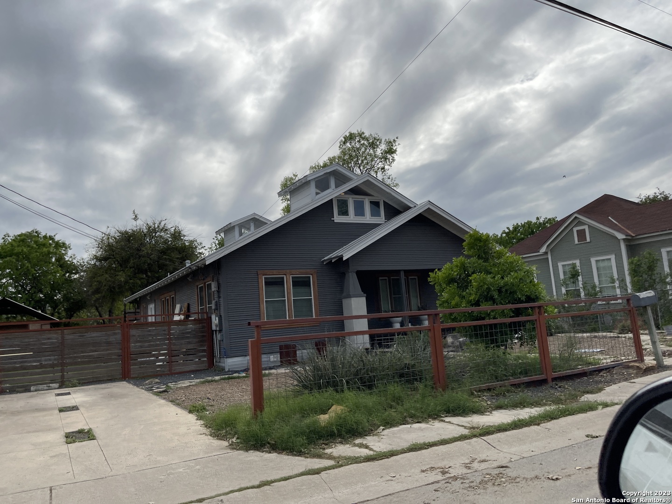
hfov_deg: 67.3
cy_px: 252
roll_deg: +5.0
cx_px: 336
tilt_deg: +7.9
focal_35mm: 26
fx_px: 505
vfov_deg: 53.1
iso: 32
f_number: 1.6
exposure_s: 1/8547
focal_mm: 5.1
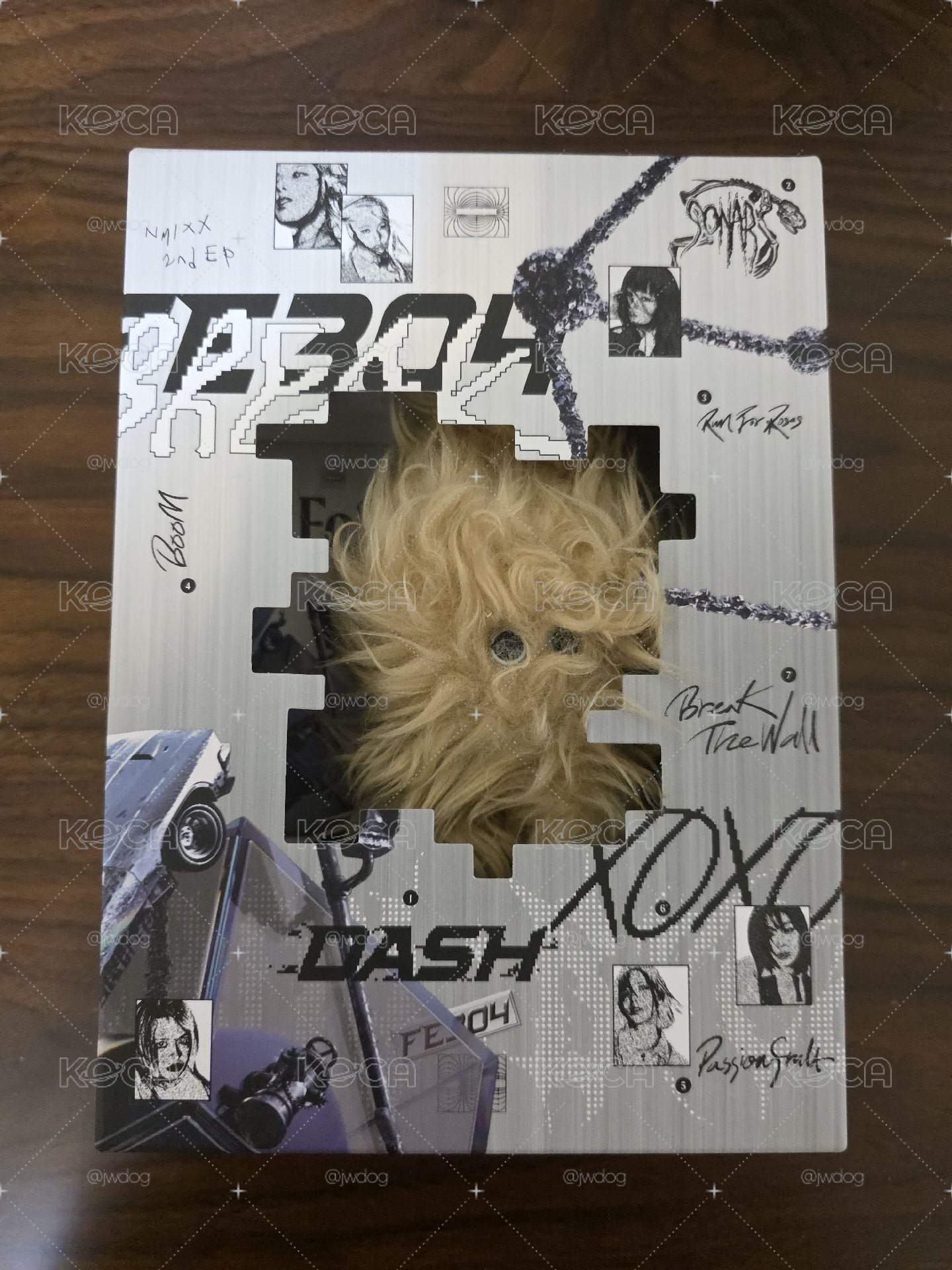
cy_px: 635
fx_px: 843
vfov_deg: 73.9
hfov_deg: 58.9
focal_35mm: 23
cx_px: 476
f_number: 1.7
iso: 800
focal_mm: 6.3
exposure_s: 1/120
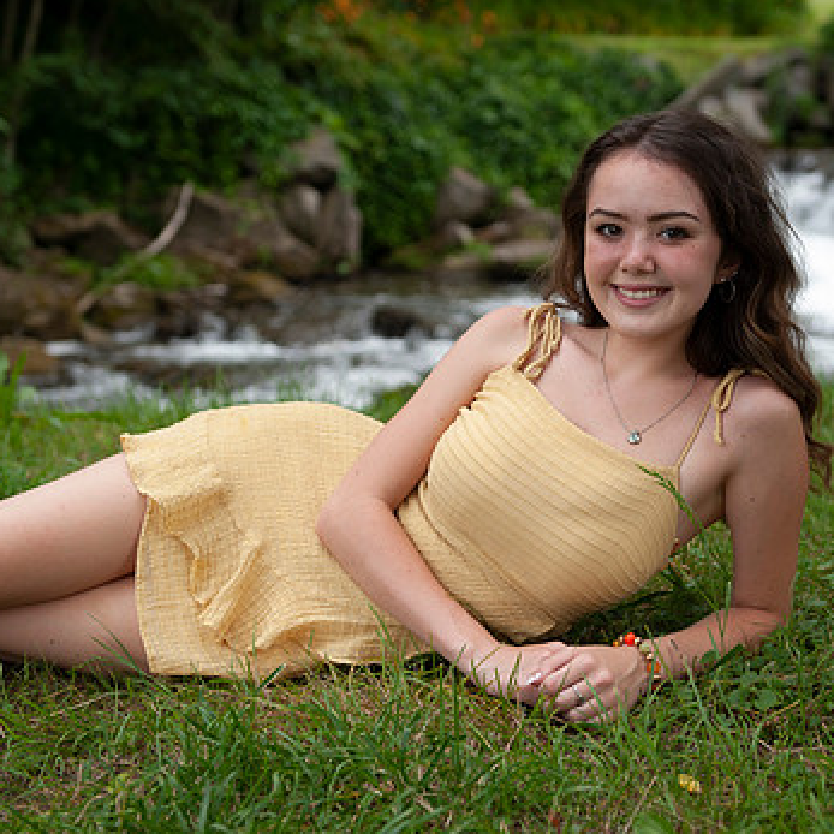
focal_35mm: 71
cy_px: 401
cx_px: 493
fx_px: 1935
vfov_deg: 24.3
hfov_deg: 24.3
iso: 100
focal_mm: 50
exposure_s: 1/160
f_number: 3.5
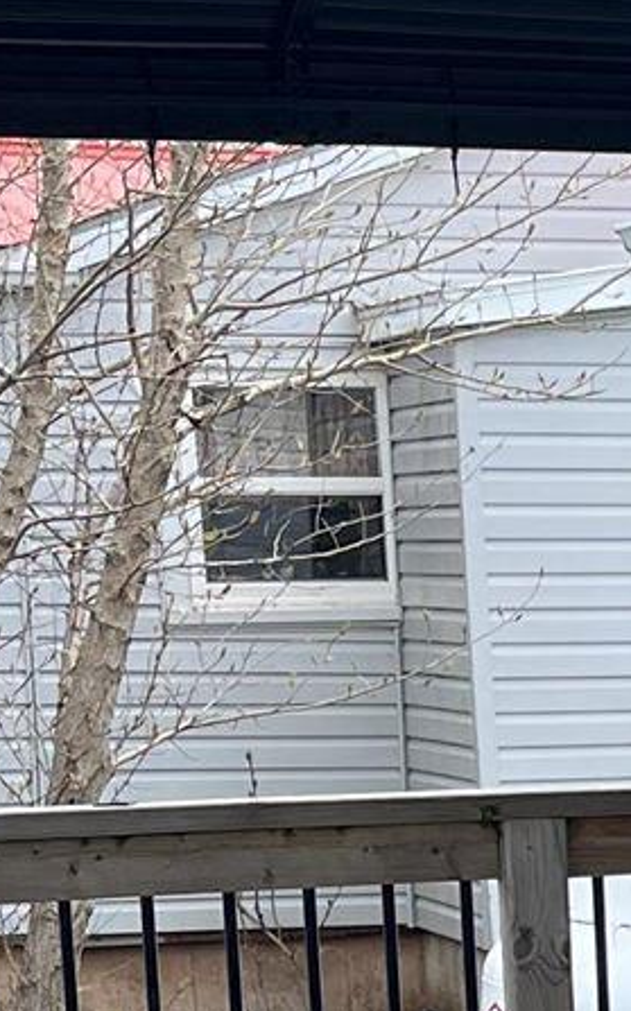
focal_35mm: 142
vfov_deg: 14.2
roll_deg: -0.3
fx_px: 3911
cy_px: 1278
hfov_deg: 8.7
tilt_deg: -10.6
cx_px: 1273
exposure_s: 1/1238
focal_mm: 5.1
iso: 50
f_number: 1.6
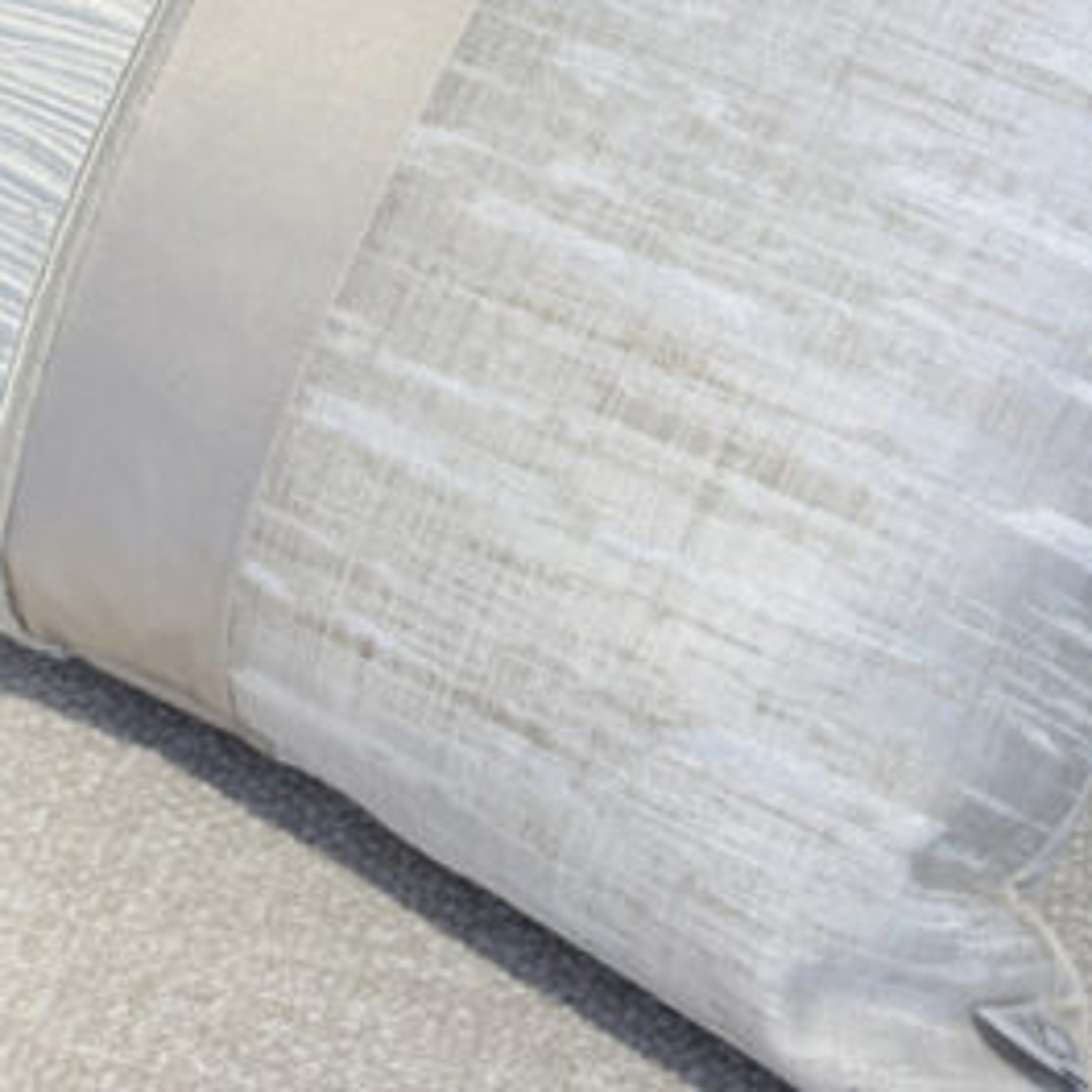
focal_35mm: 75
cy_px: 176
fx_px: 2677
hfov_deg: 22.9
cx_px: 318
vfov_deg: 22.7
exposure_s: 1/100
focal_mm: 6.76
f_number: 1.78
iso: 64
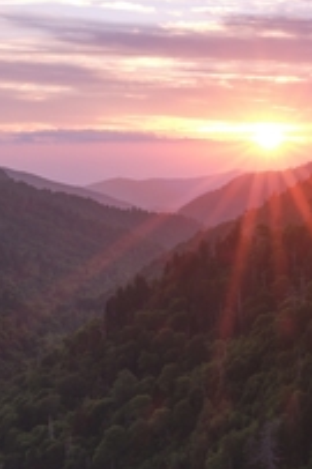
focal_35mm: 100
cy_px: 127
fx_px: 1302
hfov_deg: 13.6
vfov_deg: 20.3
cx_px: 101
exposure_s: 2.5
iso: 160
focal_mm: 25.7
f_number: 22
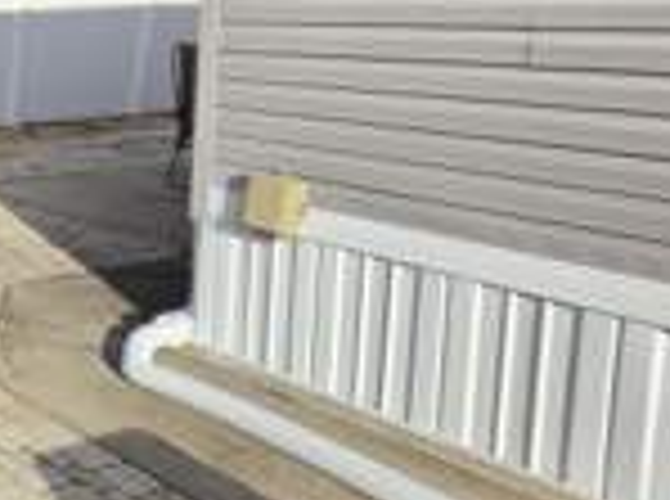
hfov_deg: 27.1
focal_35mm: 42
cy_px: 119
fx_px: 811
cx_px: -382
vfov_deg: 33.5
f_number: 1.9
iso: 32
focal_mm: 2.2
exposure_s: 1/2812
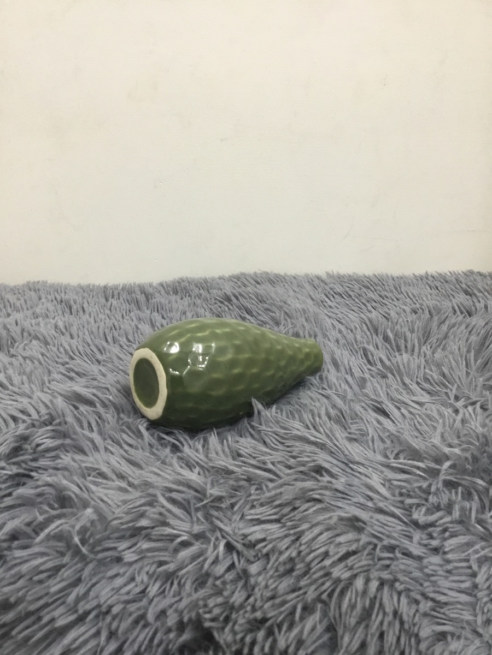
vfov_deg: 58.4
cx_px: 246
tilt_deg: -19.9
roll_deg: +0.9
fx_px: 587
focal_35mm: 31
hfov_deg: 45.4
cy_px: 328
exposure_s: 1/33
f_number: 2.4
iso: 125
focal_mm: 3.3
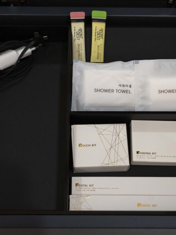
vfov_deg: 36.2
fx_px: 359
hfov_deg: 27.5
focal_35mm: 53
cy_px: 114
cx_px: 86
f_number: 4.5
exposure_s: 1/160
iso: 5000
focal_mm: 35
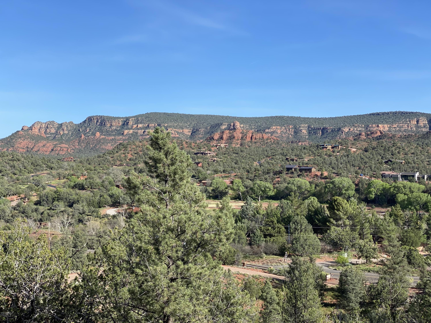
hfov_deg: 36.8
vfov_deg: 28.0
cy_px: 162
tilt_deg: +0.1
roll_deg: -0.9
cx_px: 216
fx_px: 647
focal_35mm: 52
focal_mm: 6
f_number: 2
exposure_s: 1/1370
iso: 20
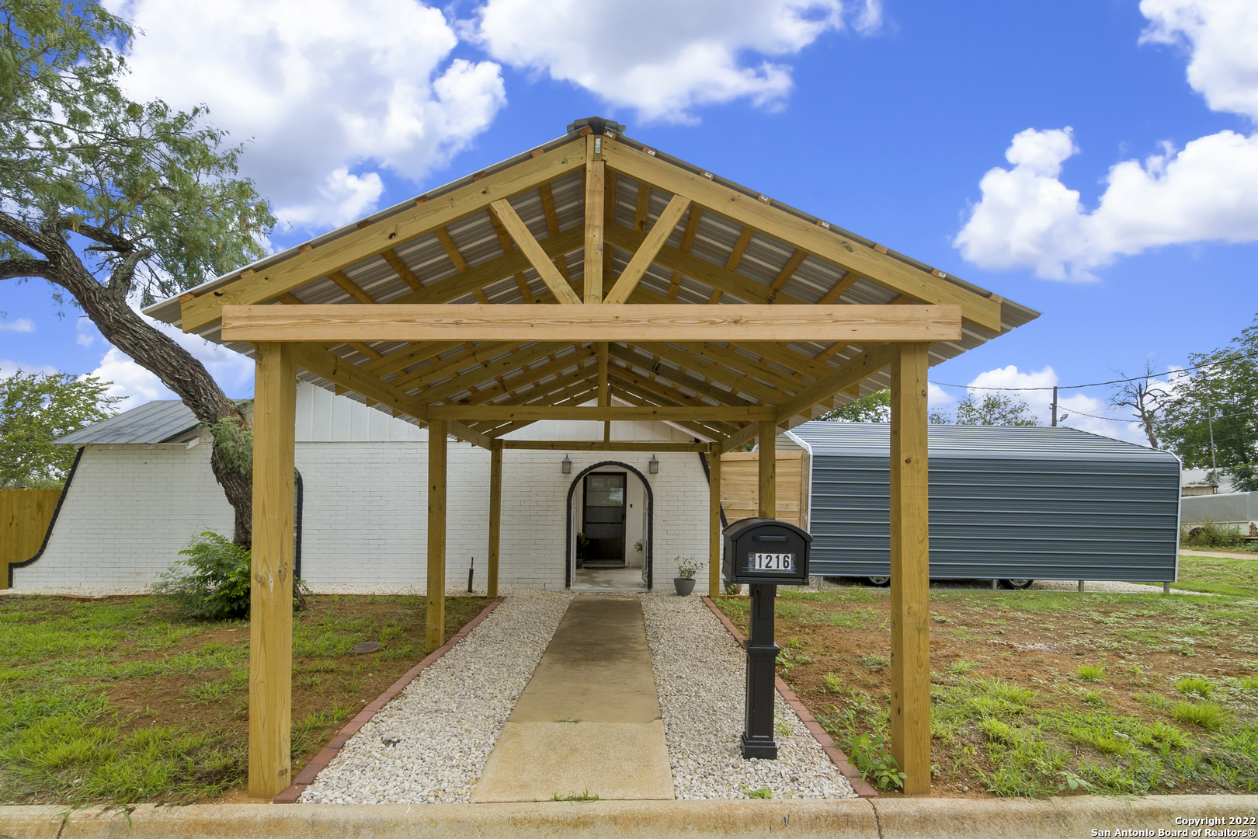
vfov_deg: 77.3
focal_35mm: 15
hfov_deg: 100.4
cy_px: 420
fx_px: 524
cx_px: 629
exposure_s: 1/160
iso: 400
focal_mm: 10
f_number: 8
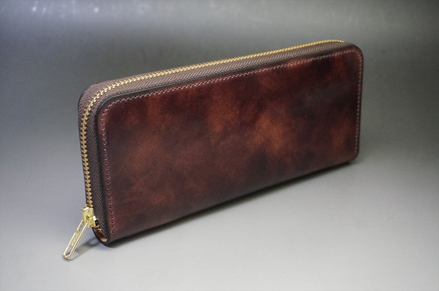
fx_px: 621
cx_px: 220
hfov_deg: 38.9
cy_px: 146
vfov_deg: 26.4
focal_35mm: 51
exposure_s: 1/125
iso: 3200
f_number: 5
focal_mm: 34
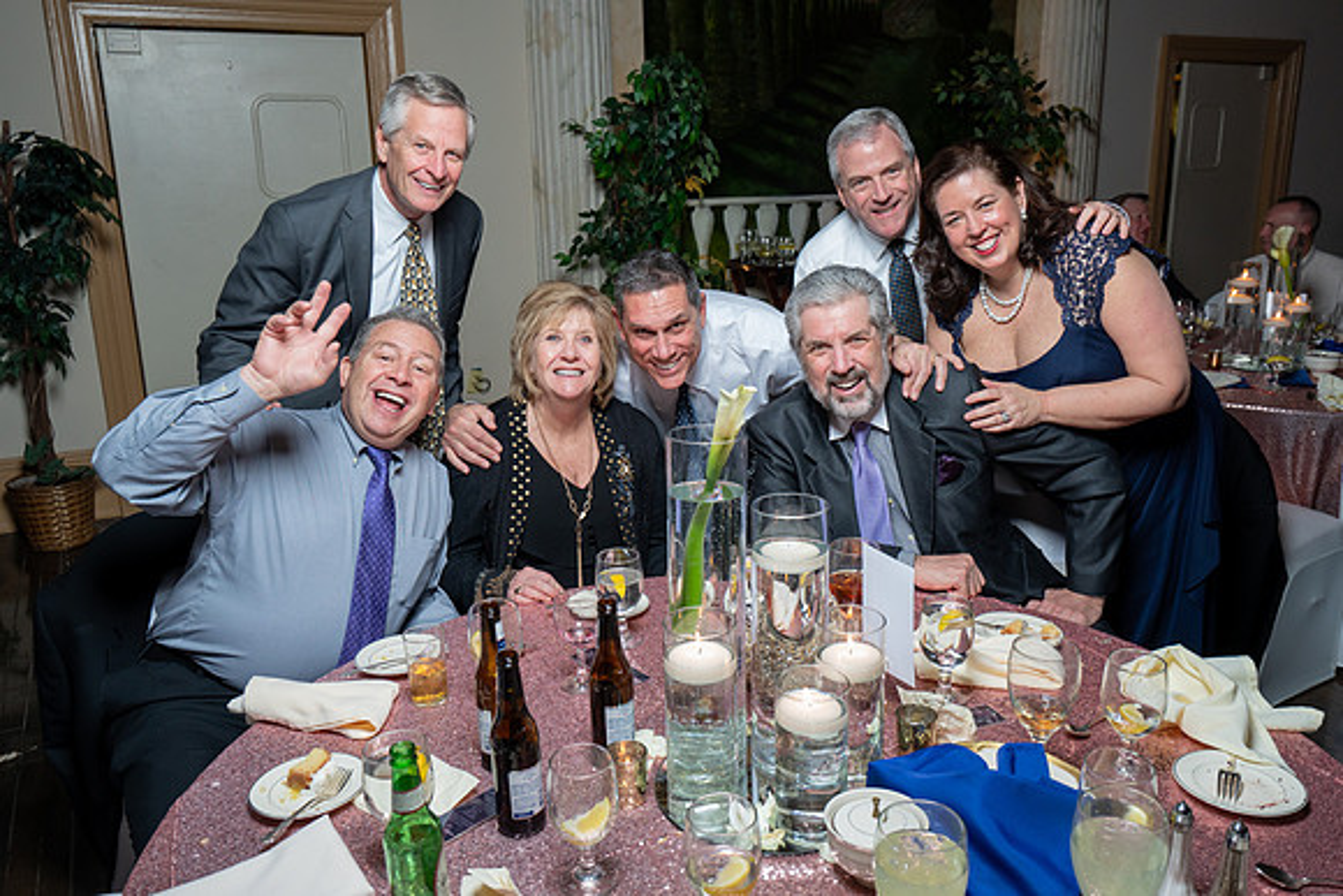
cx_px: 680
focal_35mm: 29
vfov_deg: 45.3
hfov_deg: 64.1
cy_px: 433
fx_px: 1073
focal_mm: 27
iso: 1250
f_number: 5.6
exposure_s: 1/200
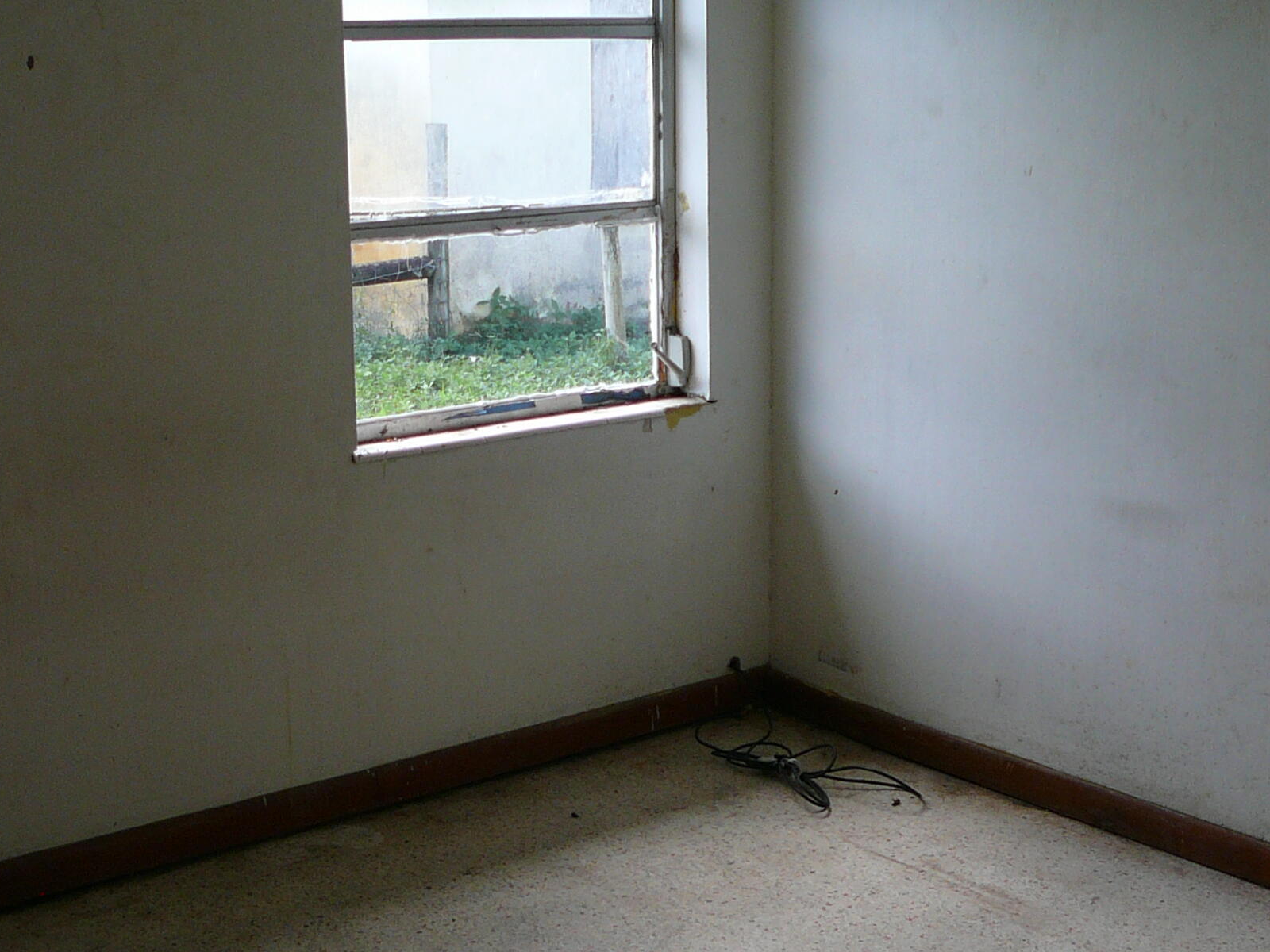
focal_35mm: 56
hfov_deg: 34.3
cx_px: 598
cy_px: 482
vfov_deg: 26.1
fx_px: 2055
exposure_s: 1/100
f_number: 2.8
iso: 80
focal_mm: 5.2
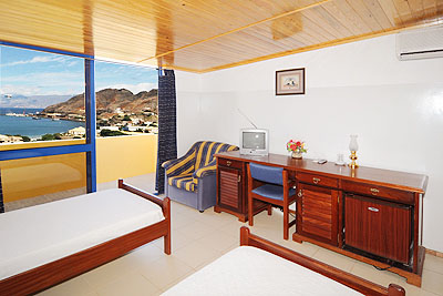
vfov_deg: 67.4
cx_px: 222
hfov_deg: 90.0
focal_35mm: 18
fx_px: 222
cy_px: 148
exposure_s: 1/250
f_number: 5.6
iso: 400
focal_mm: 12
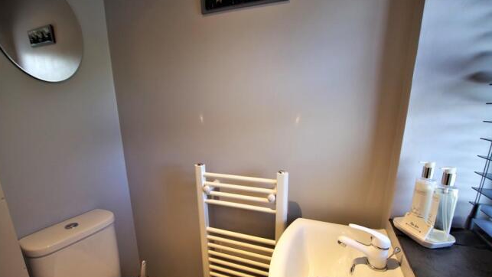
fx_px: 209
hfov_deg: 99.4
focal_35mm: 16
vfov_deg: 66.7
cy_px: 162
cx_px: 247
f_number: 3.5
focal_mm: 10
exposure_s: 1/25
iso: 200
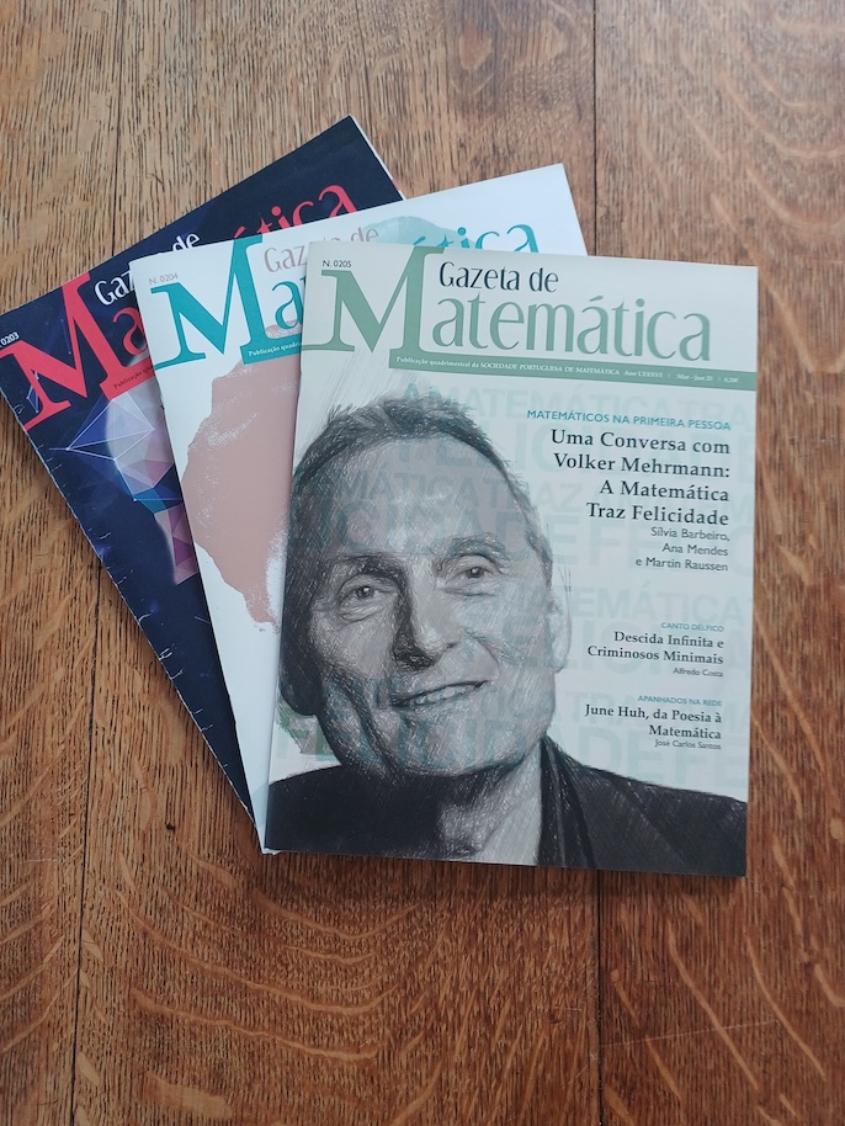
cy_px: 547
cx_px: 386
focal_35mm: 28
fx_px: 911
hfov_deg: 49.7
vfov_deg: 63.4
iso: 125
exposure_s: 1/50
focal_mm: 4.65
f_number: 1.8
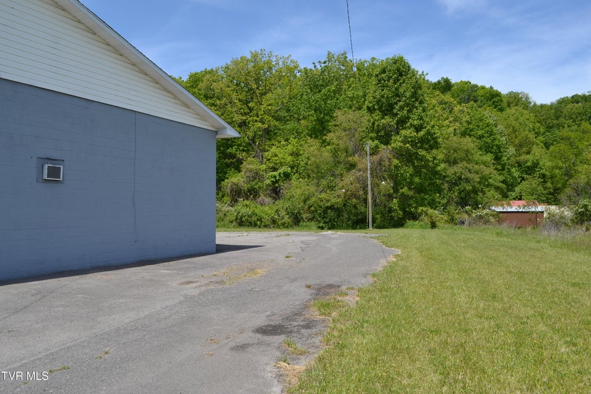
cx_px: 296
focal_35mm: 30
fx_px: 492
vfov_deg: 43.6
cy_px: 197
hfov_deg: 61.9
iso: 100
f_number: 7.1
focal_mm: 20
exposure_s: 1/200
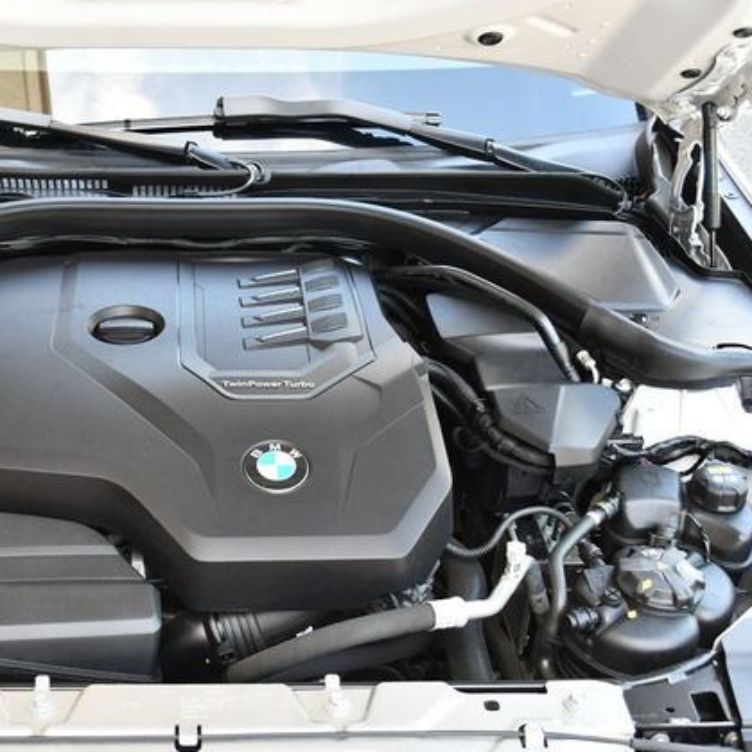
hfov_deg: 32.2
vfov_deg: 32.8
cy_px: 382
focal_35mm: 52
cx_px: 187
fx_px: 1278
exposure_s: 1/250
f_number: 3.8
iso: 800
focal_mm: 20
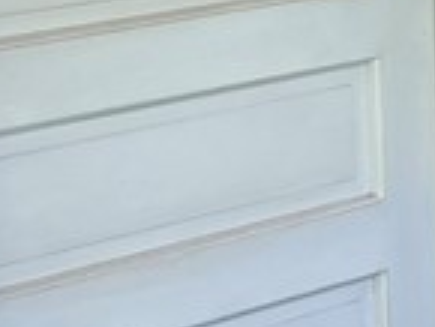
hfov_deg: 8.5
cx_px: 1407
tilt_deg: -2.1
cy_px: -228
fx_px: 2302
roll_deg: -1.7
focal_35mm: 183
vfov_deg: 7.9
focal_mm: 5.7
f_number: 1.5
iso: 32
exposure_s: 1/144
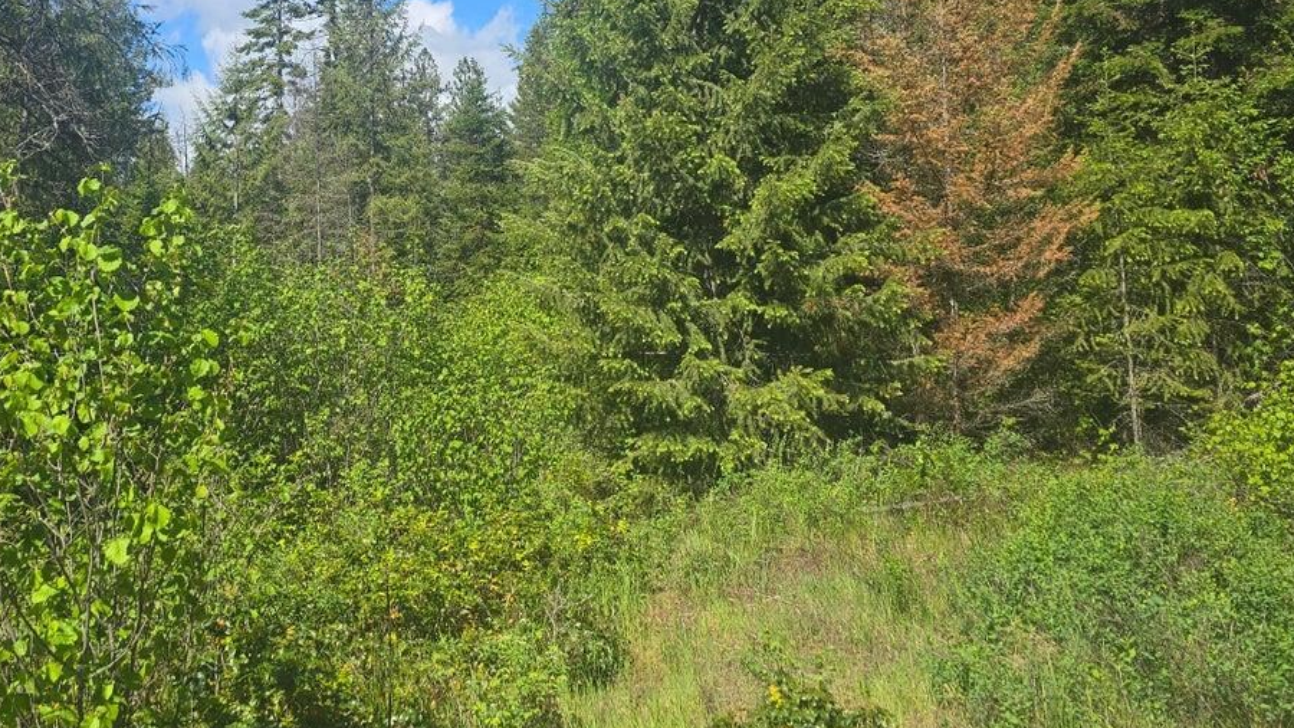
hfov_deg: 52.4
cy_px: 157
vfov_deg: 30.5
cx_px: 515
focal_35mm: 38
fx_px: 1304
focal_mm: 6.3
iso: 12
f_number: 1.7
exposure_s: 1/604
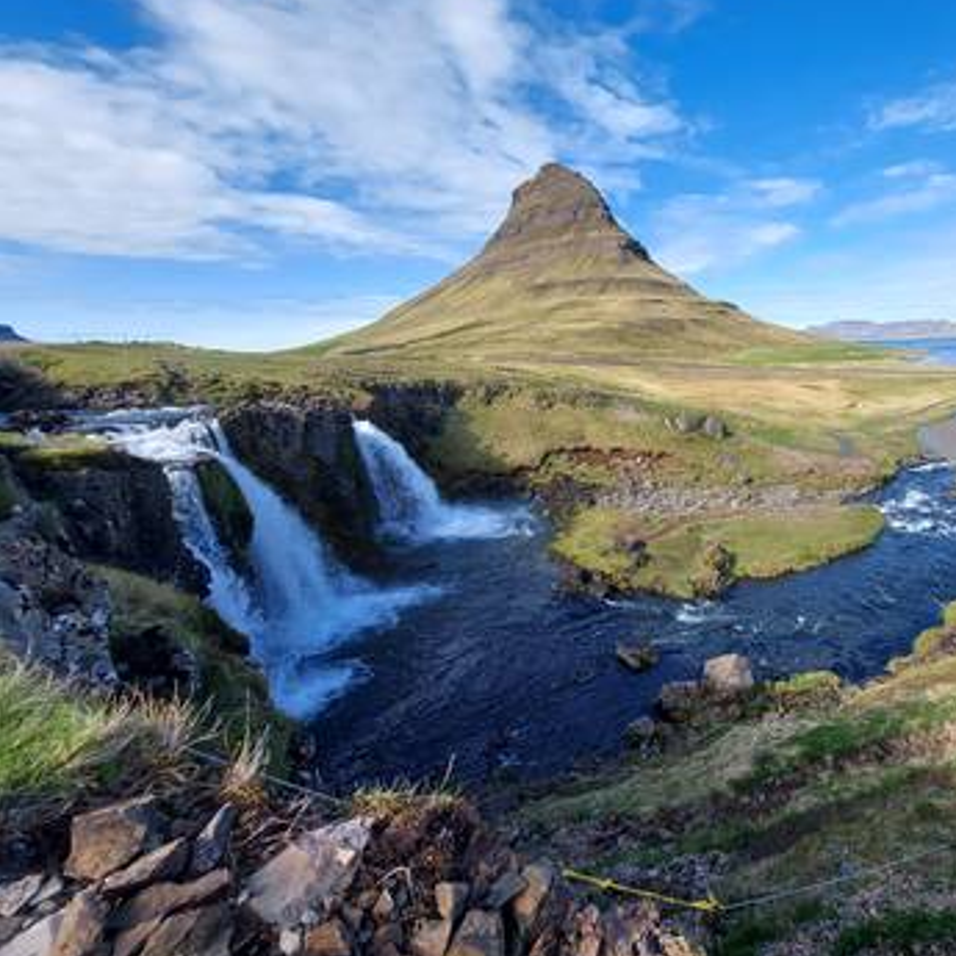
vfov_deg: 87.4
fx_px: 500
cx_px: 662
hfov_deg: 83.4
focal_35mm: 16
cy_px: 466
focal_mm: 1.74
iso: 50
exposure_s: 1/1011
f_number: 2.2
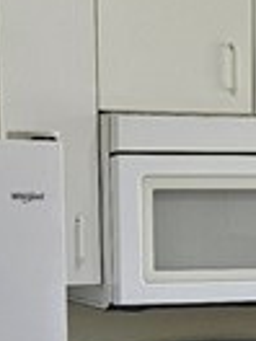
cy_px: 542
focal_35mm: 179
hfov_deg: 8.2
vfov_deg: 10.6
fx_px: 1765
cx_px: 321
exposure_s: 1/120
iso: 64
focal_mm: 5.4
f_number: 1.8
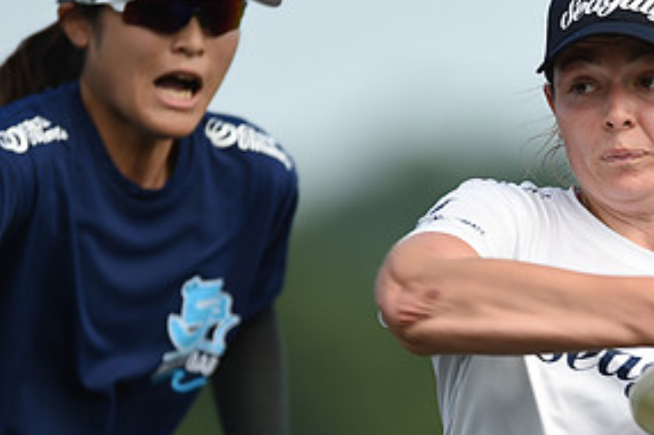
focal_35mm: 811
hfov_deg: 2.5
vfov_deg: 1.7
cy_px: 333
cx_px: 627
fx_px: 14716
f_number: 2.8
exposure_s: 1/1000
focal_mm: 400
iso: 100
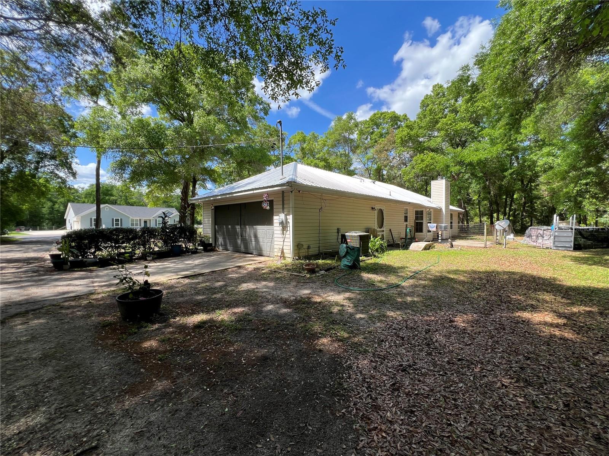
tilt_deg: -1.4
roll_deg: +0.2
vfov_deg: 89.9
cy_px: 228
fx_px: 229
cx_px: 304
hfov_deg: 106.2
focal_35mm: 13
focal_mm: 1.57
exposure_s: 1/523
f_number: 1.8
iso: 32
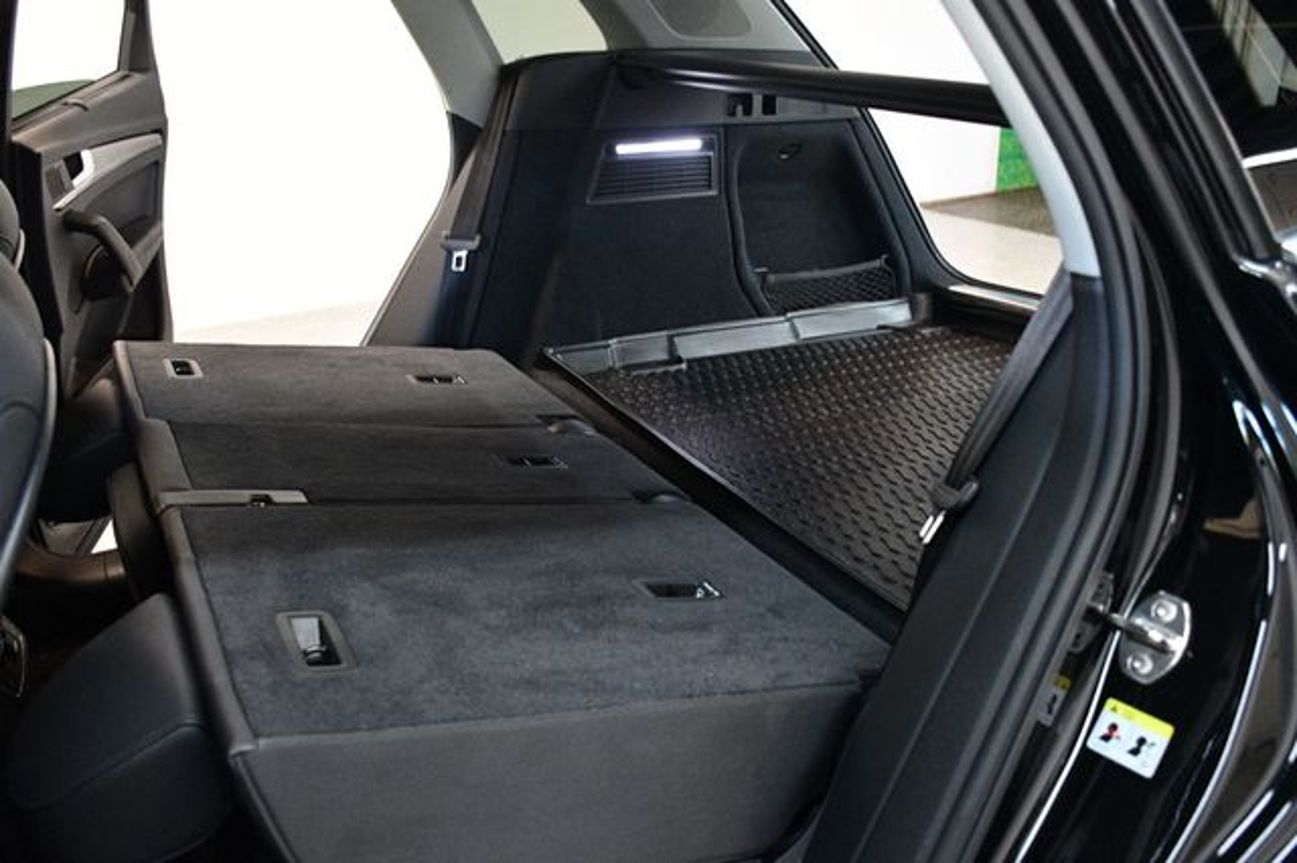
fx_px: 1188
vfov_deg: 39.9
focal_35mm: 33
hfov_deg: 57.2
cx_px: 648
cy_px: 432
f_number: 3.5
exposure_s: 1/60
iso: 3200
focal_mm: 22
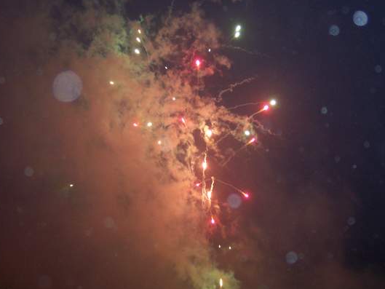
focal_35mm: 46
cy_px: 146
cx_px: 199
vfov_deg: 31.5
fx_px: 512
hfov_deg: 41.2
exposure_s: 1/30
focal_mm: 8
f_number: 2.8
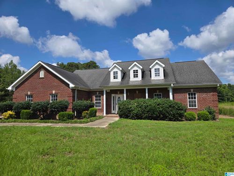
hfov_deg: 73.9
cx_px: 117
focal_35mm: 23
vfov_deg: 58.9
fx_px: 155
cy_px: 88
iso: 25
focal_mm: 5.4
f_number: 1.8
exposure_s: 1/2650
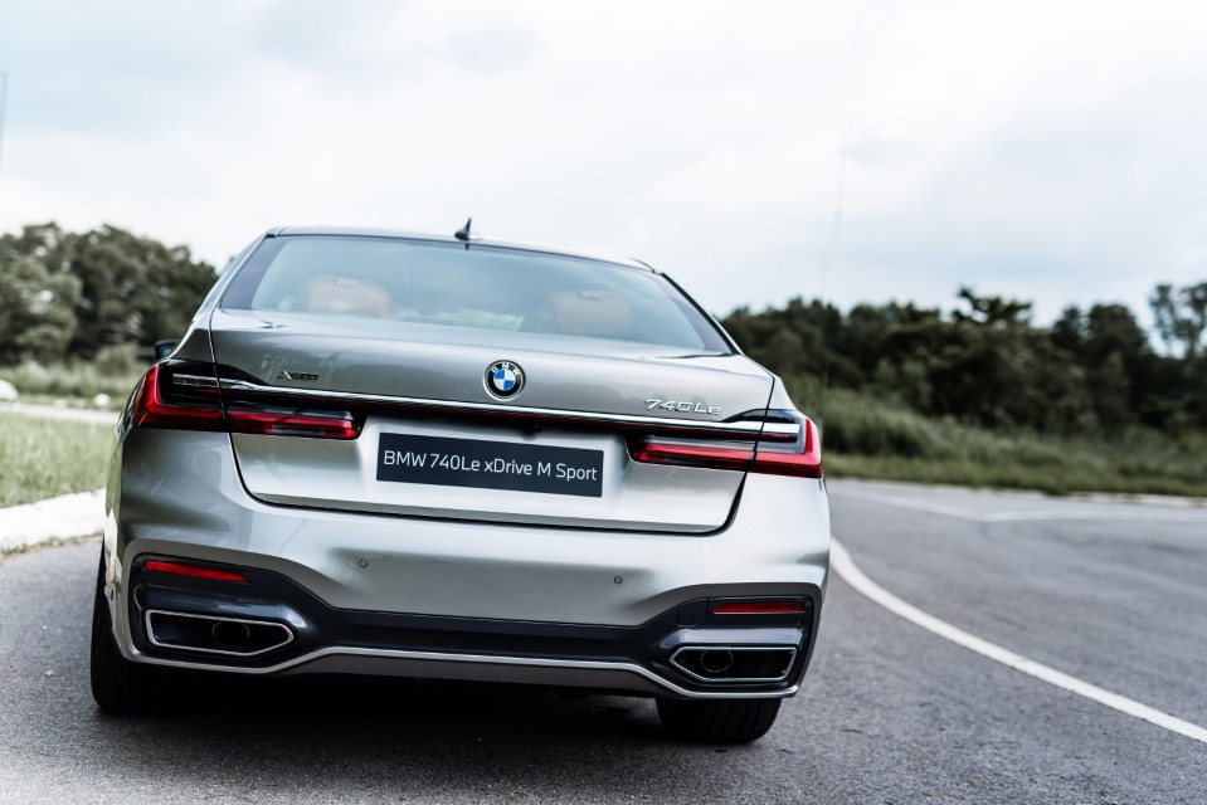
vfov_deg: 27.0
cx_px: 604
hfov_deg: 39.6
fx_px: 1677
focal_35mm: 50
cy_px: 402
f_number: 2
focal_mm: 50
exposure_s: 1/2000
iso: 100
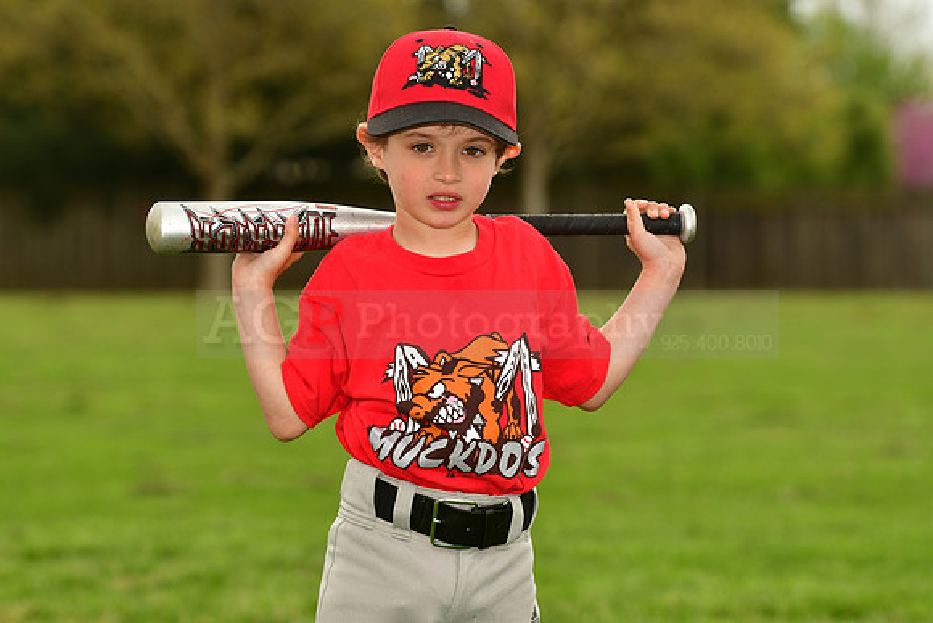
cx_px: 466
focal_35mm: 202
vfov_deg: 6.8
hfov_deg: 10.2
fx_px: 5249
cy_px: 312
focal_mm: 135
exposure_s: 1/500
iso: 200
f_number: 5
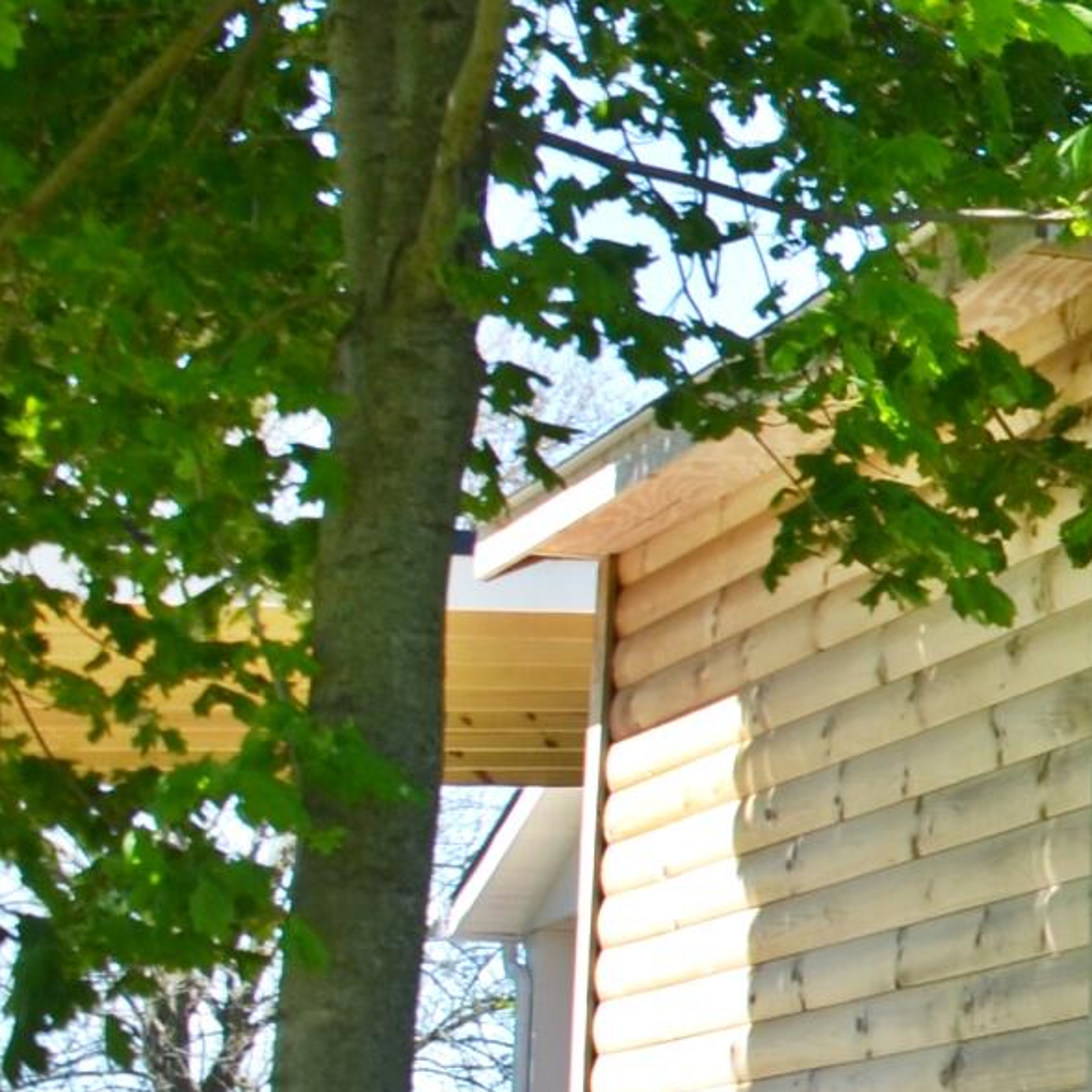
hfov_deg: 11.3
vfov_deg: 13.4
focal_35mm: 130
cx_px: 2576
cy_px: 548
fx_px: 4640
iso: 100
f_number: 7.1
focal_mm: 20
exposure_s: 1/200
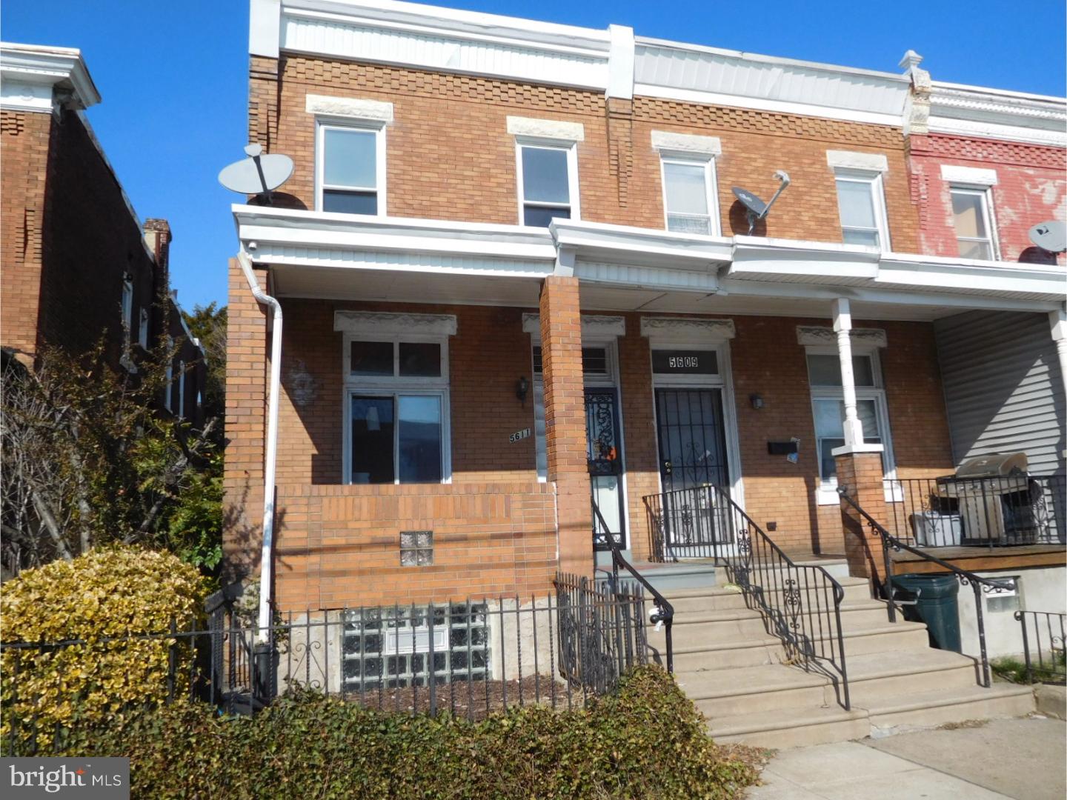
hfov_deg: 69.4
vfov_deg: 54.9
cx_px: 534
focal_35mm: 25
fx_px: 771
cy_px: 400
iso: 125
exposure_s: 1/1500
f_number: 3.4
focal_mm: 4.5
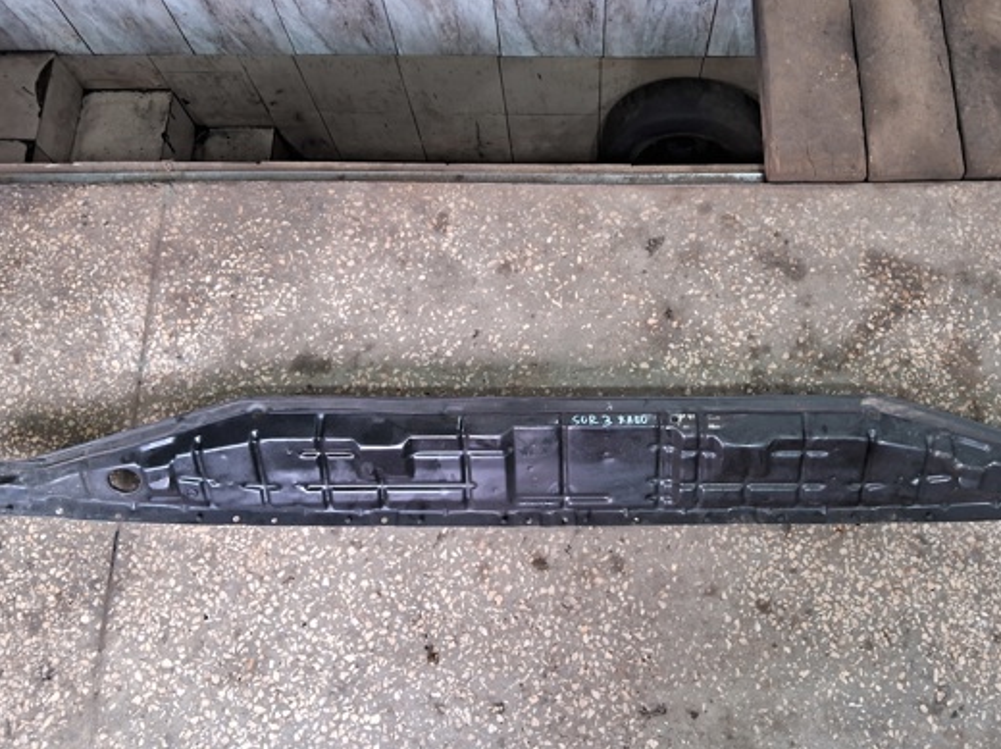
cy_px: 380
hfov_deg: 56.6
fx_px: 924
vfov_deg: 44.1
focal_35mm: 32
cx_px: 581
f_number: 1.8
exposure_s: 1/33
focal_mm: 3.98
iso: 400
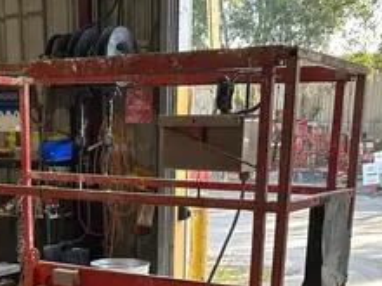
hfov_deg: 29.7
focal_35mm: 65
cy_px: 342
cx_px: 146
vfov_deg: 21.1
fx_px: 717
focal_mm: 5.7
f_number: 1.5
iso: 32
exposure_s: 1/151
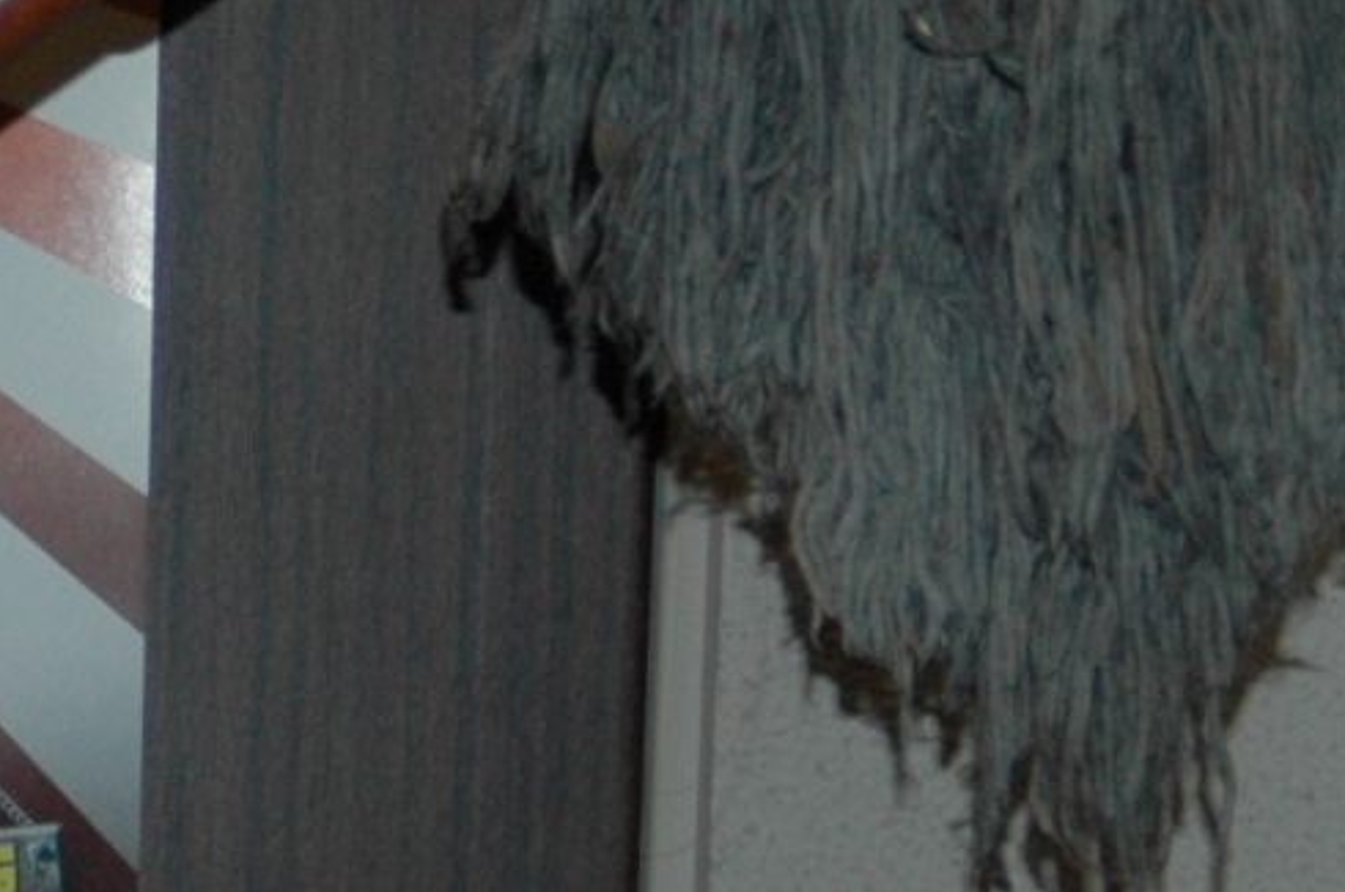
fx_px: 11264
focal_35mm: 302
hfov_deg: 6.7
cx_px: -1057
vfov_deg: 4.5
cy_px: 102
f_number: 4
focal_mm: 44
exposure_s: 1/60
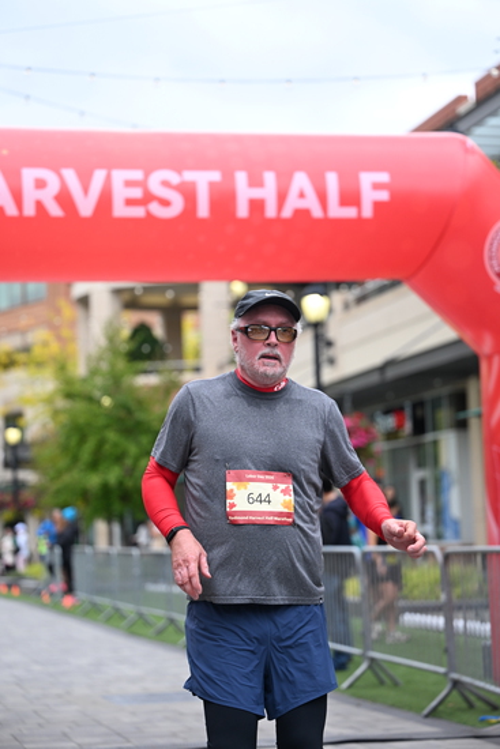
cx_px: 250
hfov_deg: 15.9
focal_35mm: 86
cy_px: 374
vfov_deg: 23.6
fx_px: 1790
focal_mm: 86
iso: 640
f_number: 2.8
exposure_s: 1/2500
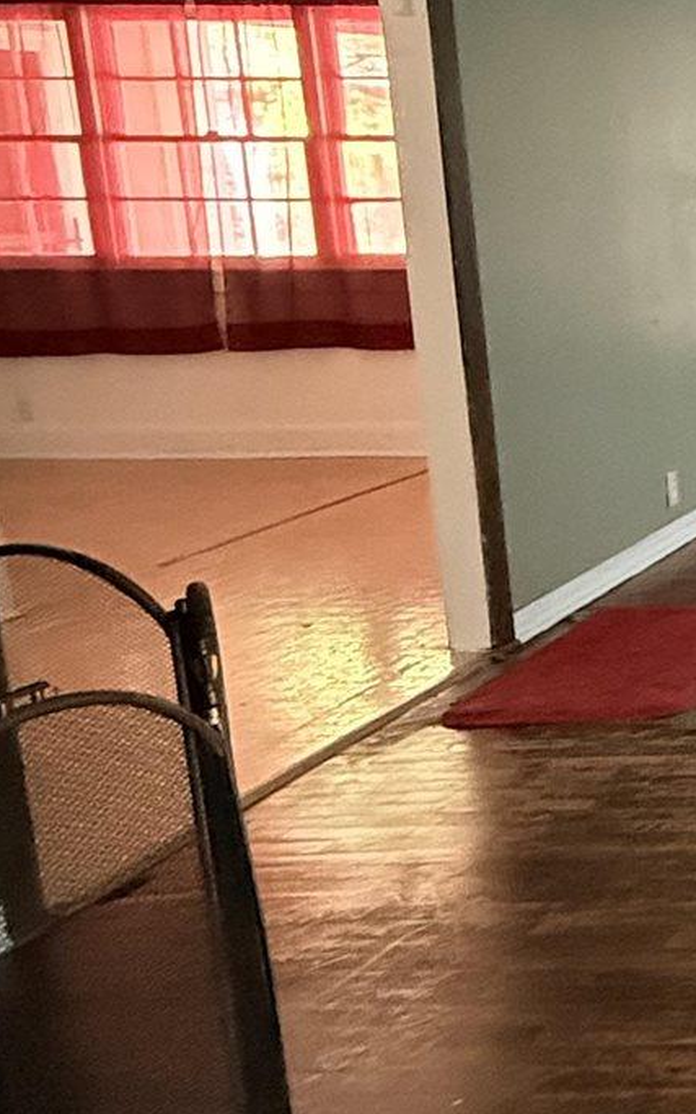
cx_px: 1377
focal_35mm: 50
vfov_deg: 40.0
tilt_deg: -10.1
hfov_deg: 18.0
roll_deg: -0.7
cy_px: 415
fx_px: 1519
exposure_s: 1/60
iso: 1000
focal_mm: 2.22
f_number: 2.2
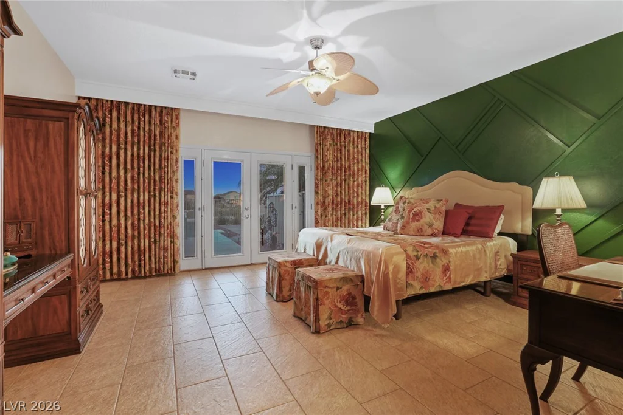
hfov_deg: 96.7
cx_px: 312
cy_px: 208
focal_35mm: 16
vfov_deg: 73.8
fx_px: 277
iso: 500
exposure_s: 1
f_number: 9
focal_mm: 16
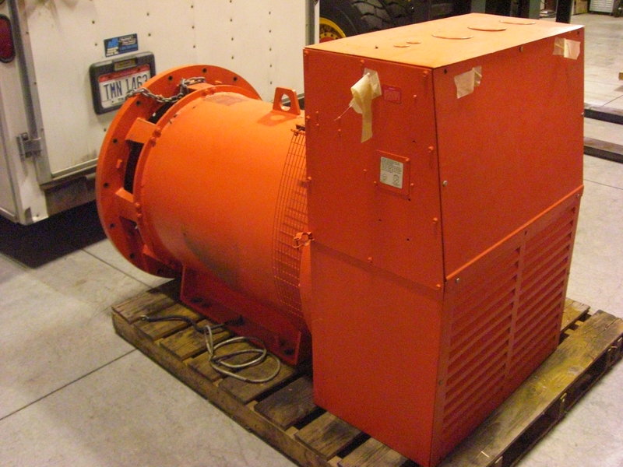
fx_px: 684
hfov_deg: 49.0
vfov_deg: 37.7
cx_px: 312
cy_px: 234
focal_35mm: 38
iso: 800
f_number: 2.7
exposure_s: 1/15
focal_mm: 6.2
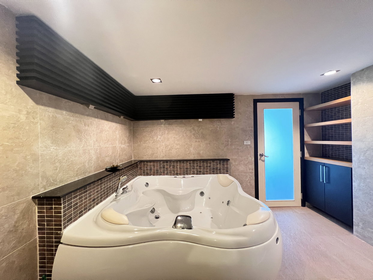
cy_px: 140
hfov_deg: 106.2
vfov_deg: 89.9
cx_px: 186
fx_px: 140
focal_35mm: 13
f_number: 1.8
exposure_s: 1/34
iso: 640
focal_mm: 1.57
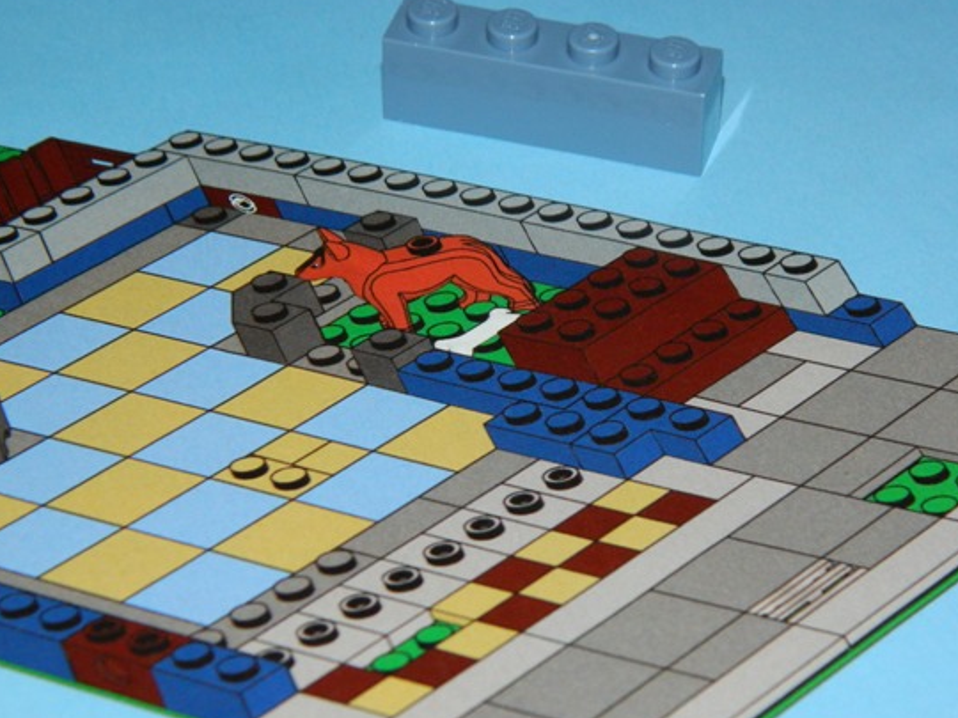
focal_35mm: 122
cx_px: 502
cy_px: 402
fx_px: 3376
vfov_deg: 12.1
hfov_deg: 16.1
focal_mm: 18.6
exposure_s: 1/60
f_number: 12.6
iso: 200
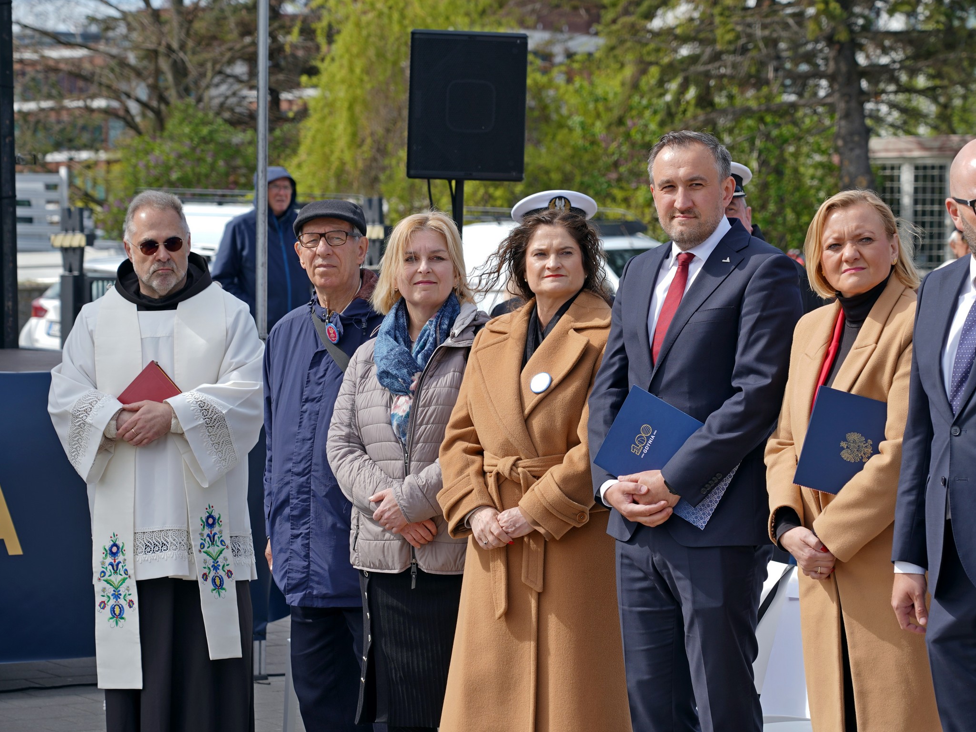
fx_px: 3327
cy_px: 372
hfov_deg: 16.7
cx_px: 556
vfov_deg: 12.6
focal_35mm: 118
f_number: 6.3
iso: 80
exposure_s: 1/250
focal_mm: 105
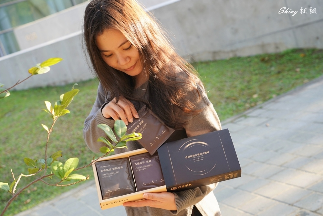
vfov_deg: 23.8
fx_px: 511
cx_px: 162
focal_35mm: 57
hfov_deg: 35.0
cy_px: 108
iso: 160
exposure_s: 1/60
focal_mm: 57
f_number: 5.6
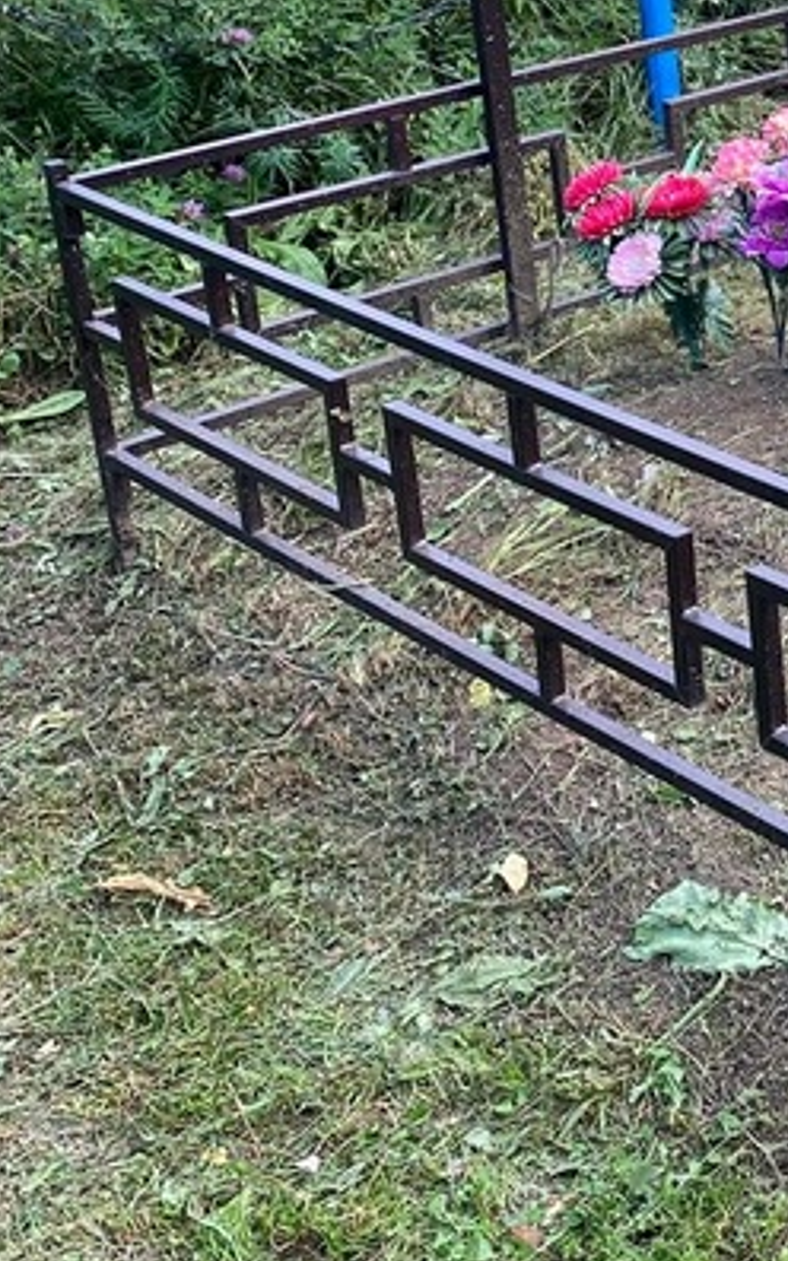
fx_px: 2441
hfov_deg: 16.0
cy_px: 226
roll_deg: +0.3
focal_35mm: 71
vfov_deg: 28.3
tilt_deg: -18.7
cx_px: 1354
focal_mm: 4.25
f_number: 1.8
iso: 32
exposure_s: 1/283
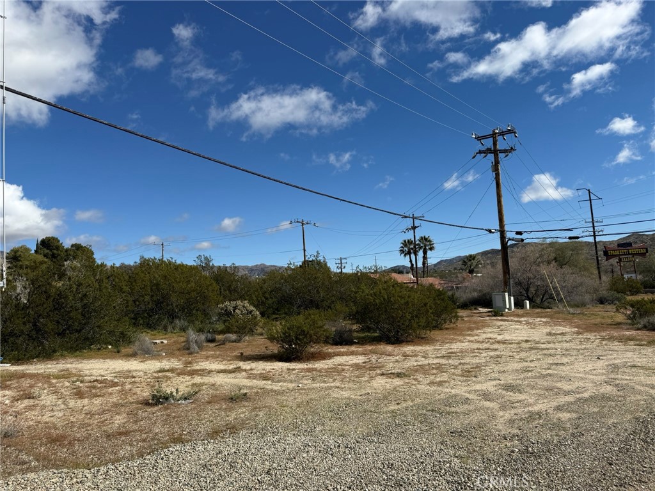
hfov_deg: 71.6
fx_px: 454
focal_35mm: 24
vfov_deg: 56.8
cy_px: 246
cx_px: 328
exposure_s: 1/7353
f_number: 1.78
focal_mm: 6.76
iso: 80
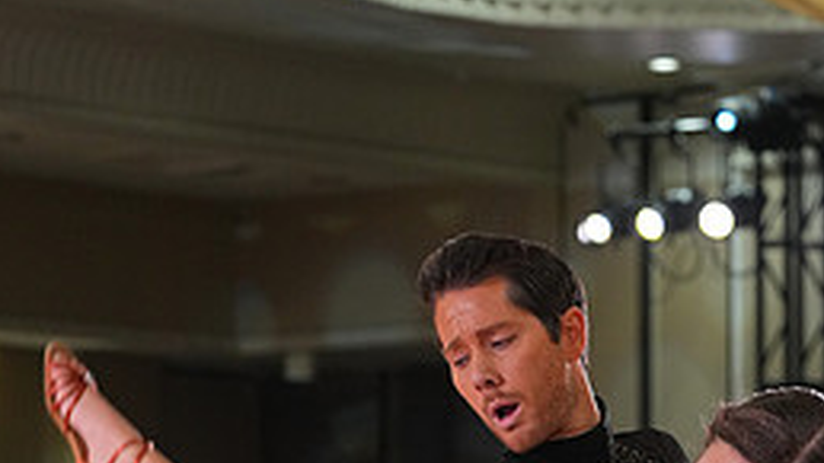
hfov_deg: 9.1
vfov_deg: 5.1
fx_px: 5155
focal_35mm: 236
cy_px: 910
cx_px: 449
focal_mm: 100
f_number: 5
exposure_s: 1/200
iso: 2500
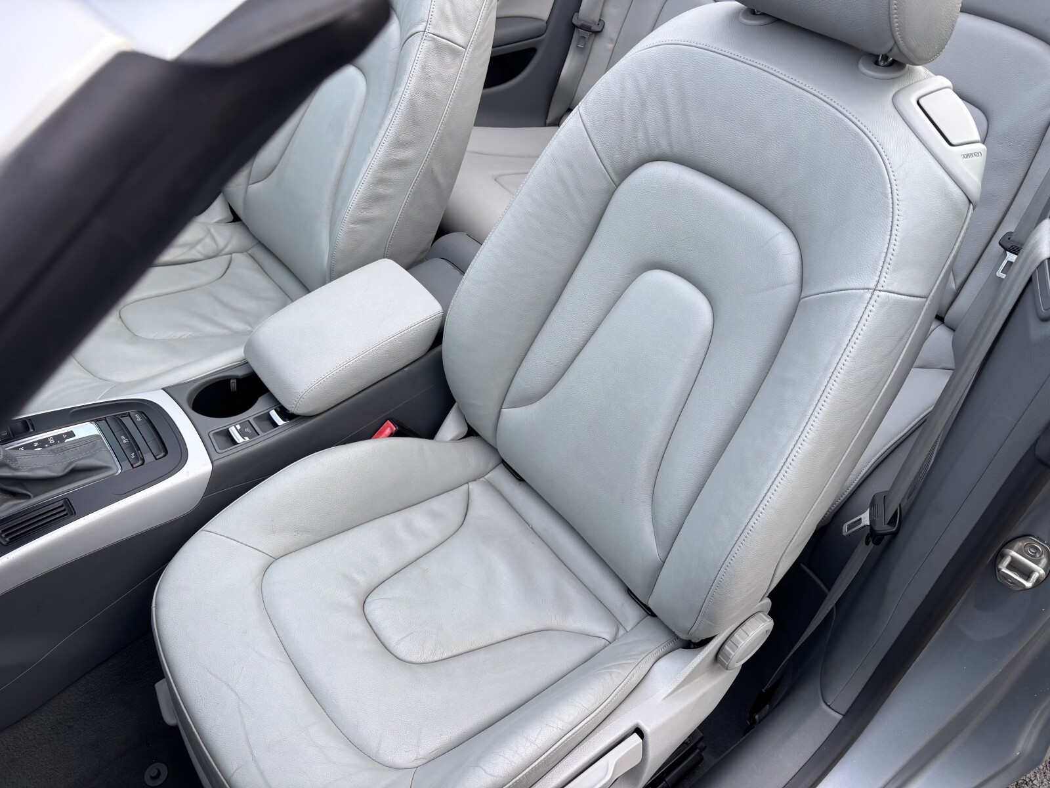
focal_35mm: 26
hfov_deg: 67.3
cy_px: 394
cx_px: 525
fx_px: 789
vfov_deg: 53.1
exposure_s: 1/100
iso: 64
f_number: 1.6
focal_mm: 5.96
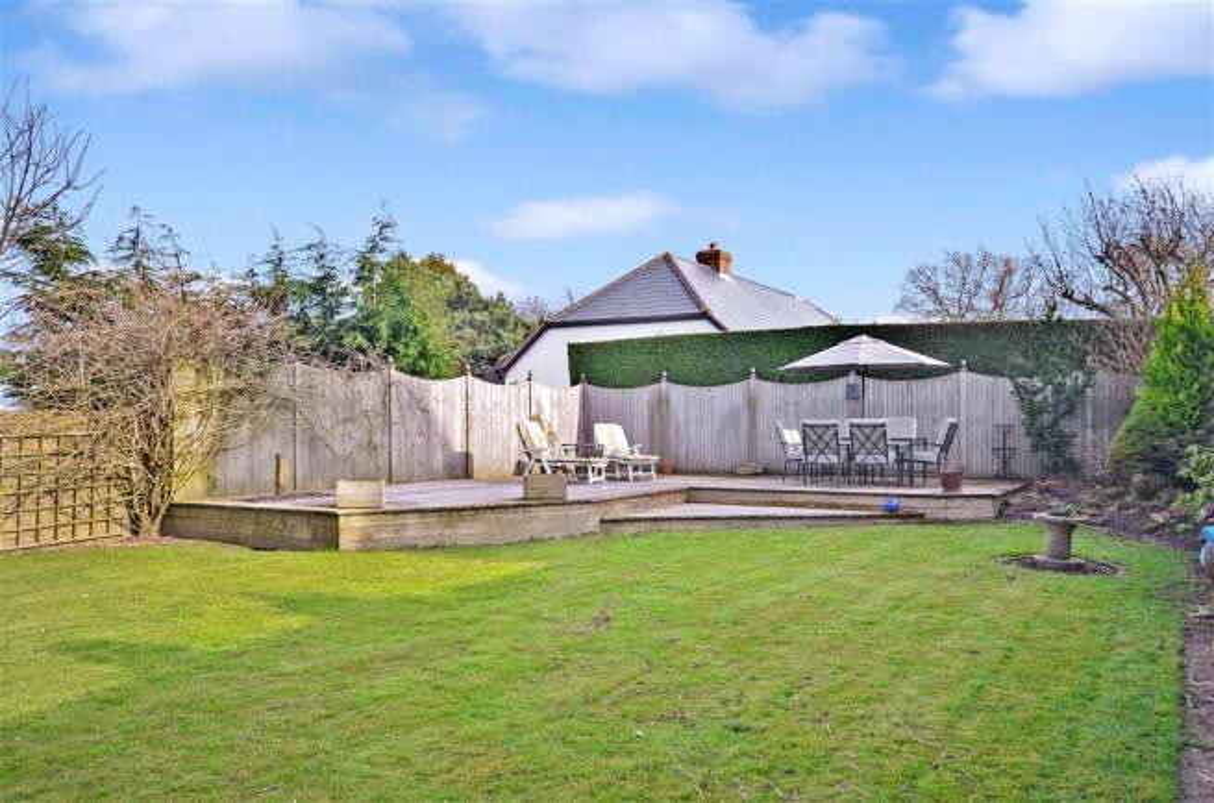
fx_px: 1009
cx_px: 607
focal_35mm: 30
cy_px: 402
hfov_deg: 62.0
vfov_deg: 43.4
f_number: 6.3
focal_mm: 20
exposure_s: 1/160
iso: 200
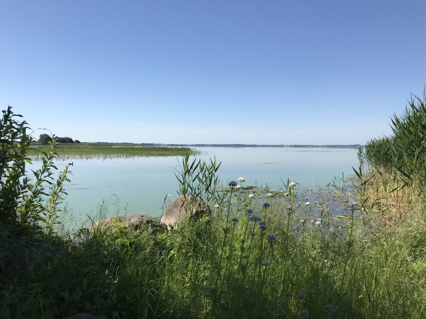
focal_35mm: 28
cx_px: 213
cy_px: 160
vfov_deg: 49.7
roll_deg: -1.0
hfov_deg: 63.4
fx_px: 345
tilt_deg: -2.1
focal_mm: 3.99
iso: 20
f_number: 1.8
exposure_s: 1/3300
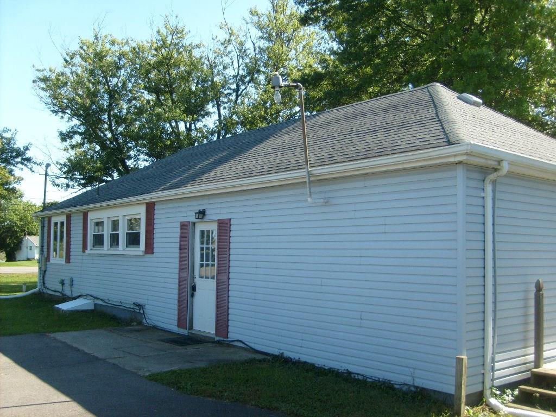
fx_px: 562
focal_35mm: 35
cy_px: 208
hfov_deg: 52.6
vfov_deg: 40.7
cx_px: 278
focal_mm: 5.8
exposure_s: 1/125
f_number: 7.1
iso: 80
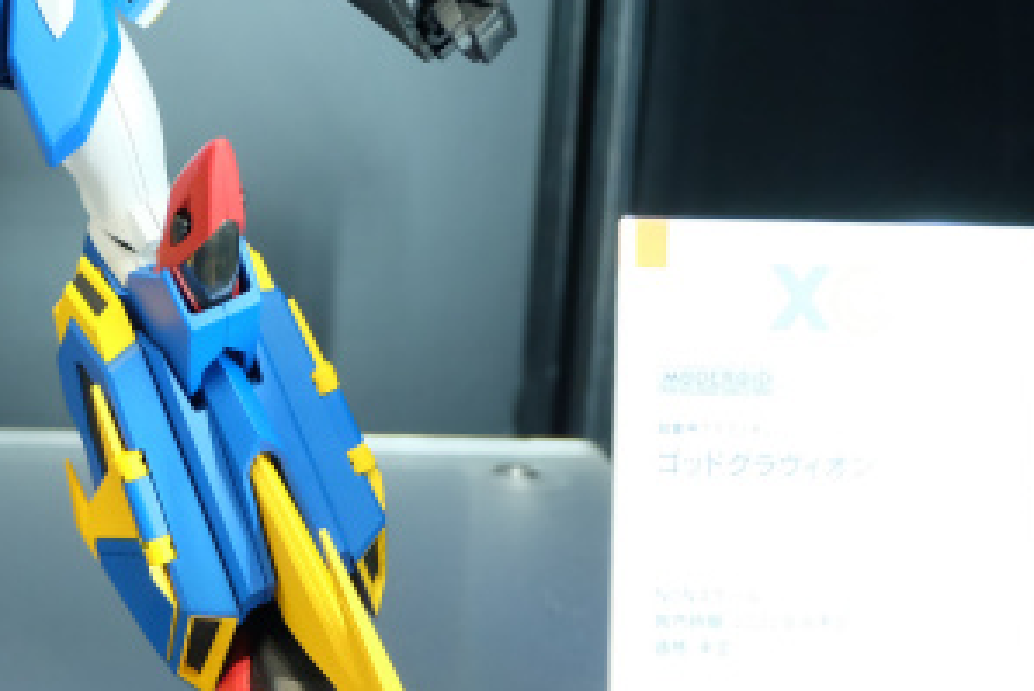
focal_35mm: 102
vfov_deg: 13.3
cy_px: 50
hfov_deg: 19.5
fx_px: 2931
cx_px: 17
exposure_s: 1/125
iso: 2500
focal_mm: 25.6
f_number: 4.5
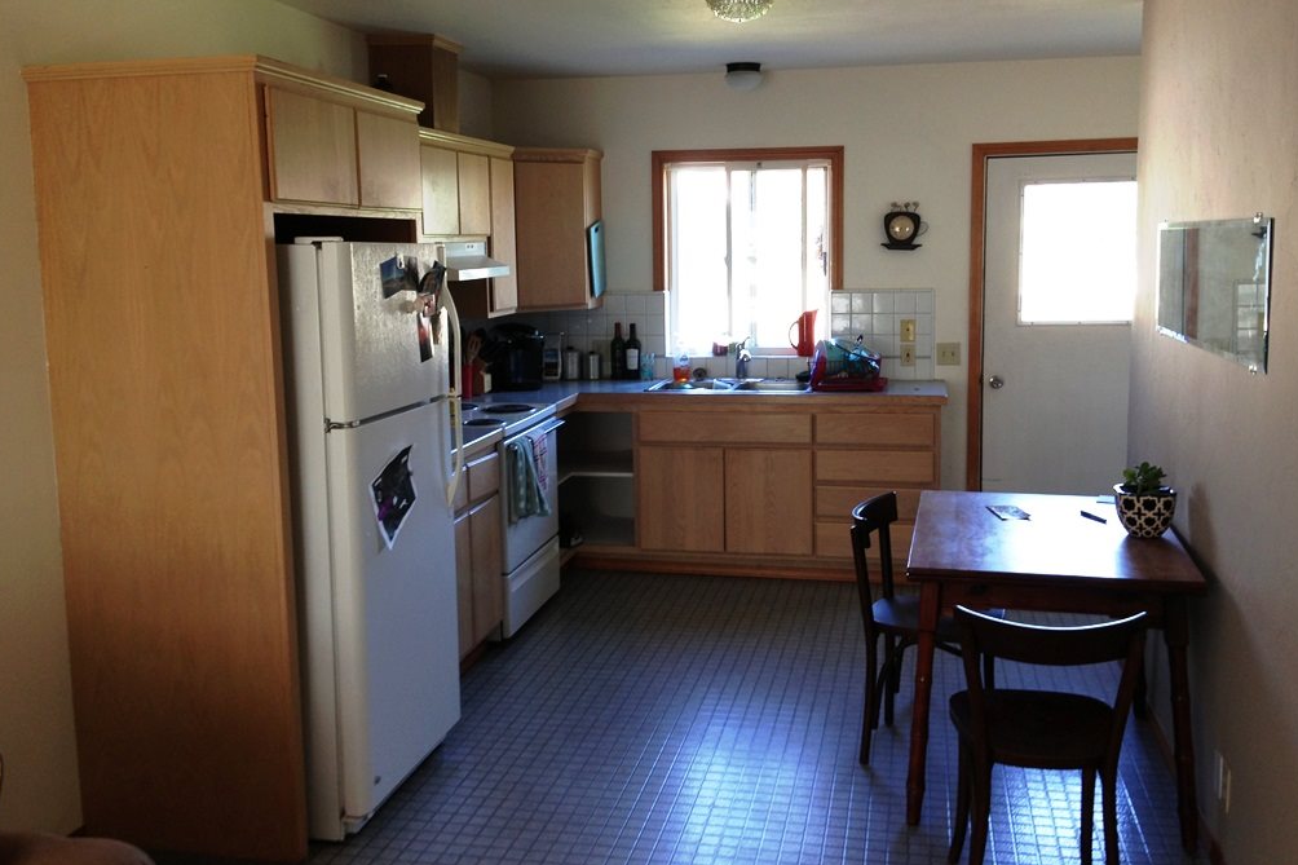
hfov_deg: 54.4
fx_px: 1262
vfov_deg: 37.8
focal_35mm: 35
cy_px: 393
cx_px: 652
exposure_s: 1/20
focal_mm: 4.13
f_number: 2.4
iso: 50
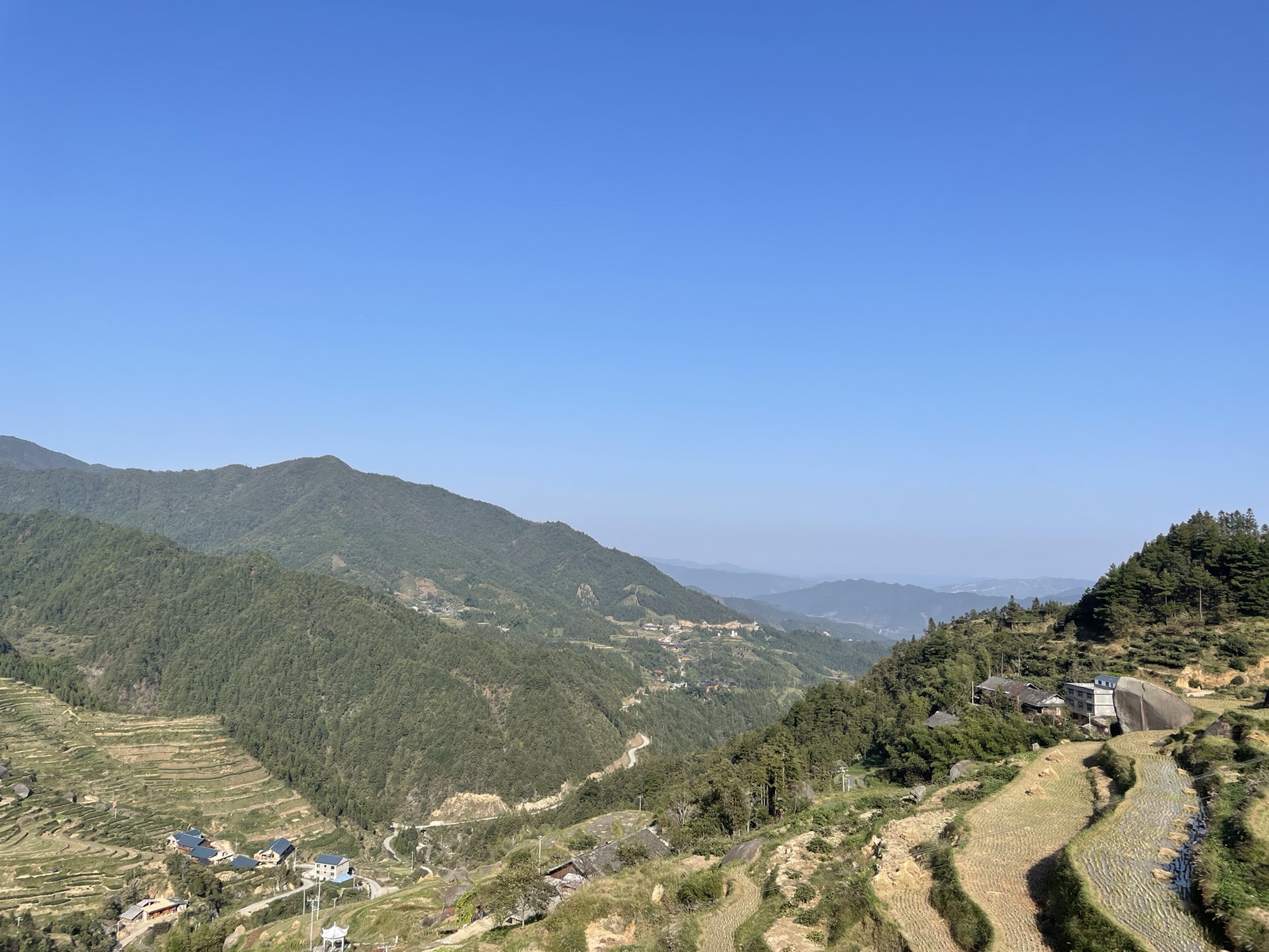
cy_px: 476
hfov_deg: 67.3
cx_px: 634
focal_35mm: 26
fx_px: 953
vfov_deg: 53.1
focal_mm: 4.2
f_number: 1.6
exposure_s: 1/3509
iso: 32
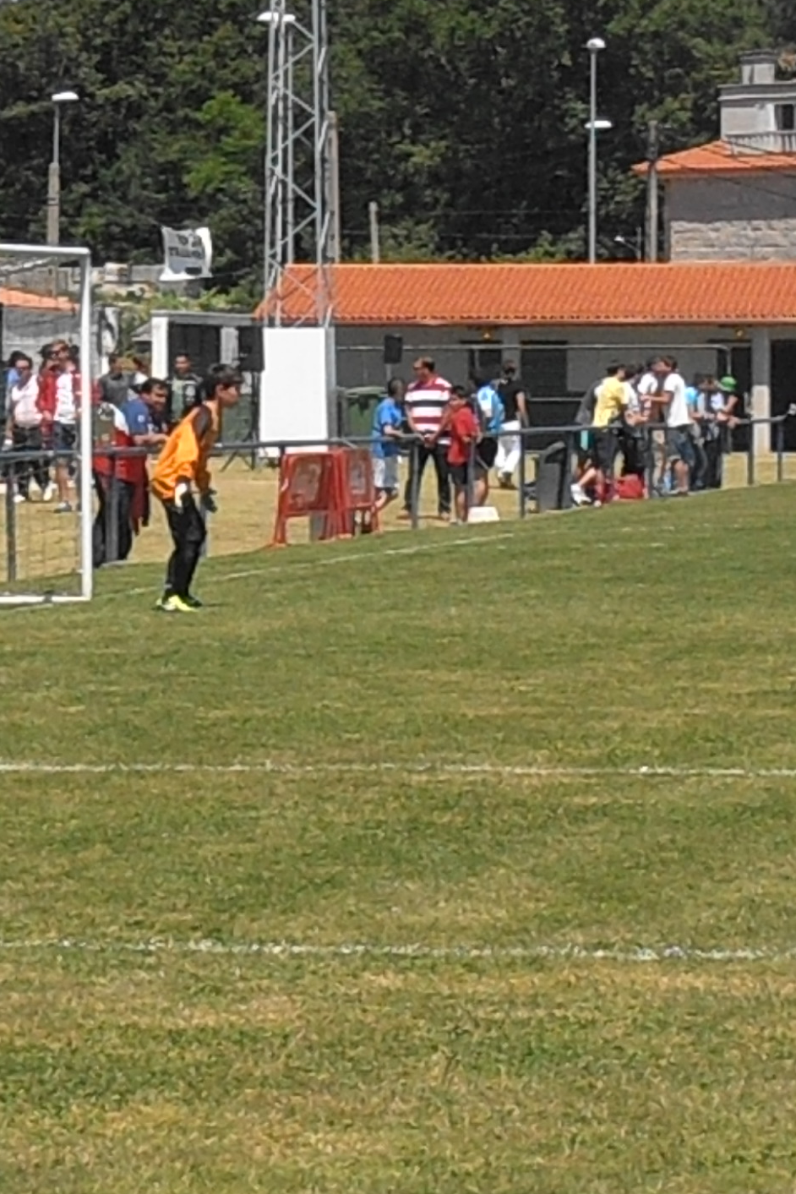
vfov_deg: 9.9
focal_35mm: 208
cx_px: 238
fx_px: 6898
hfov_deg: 6.6
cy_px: 569
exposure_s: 1/320
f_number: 15
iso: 400
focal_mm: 24.39
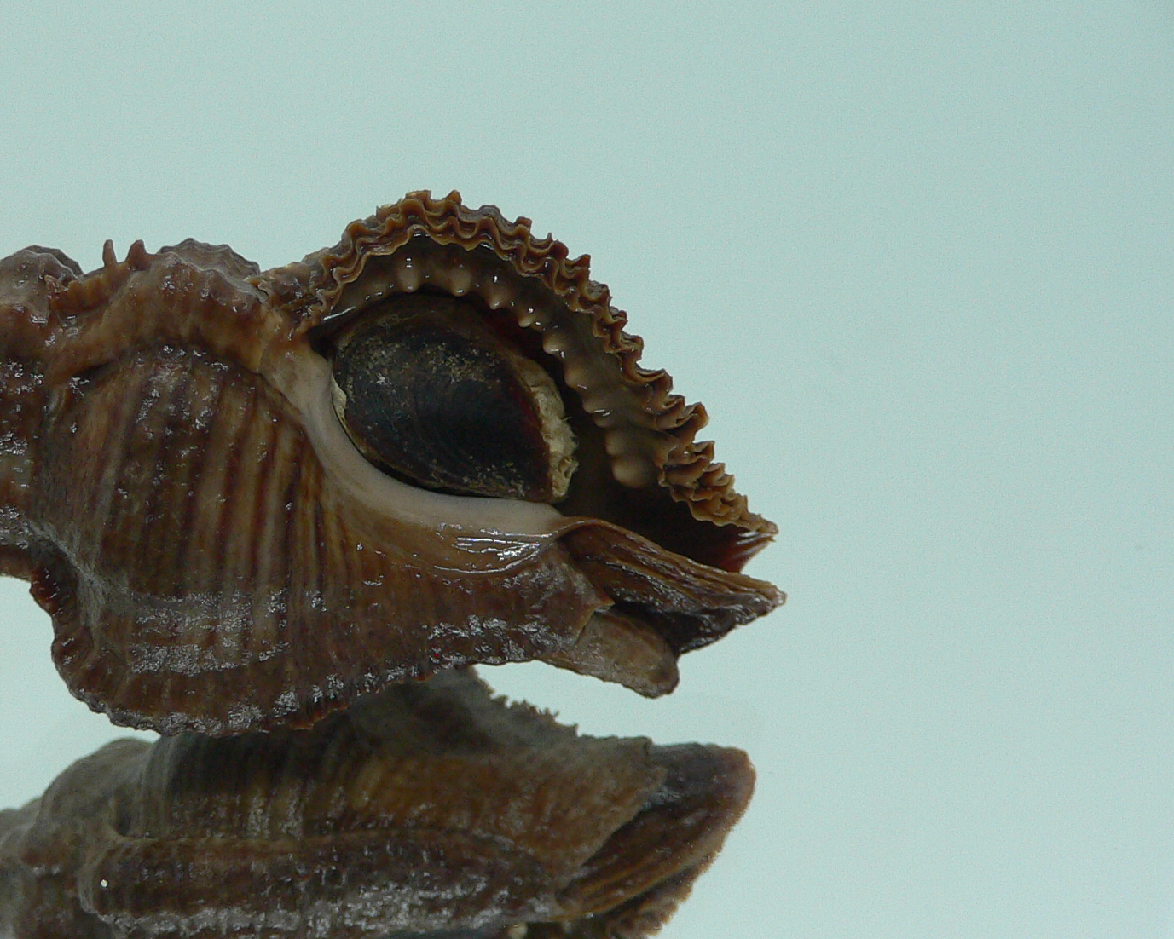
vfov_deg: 30.2
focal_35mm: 50
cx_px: 340
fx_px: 1738
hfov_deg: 36.7
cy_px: 528
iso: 150
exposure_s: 1/60
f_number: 2.8
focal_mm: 4.6
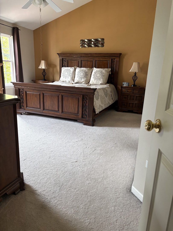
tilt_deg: -15.7
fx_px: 173
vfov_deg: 67.3
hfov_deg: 53.1
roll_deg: -2.1
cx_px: 86
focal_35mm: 26
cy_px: 116
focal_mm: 5.96
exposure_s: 1/114
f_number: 1.6
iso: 125
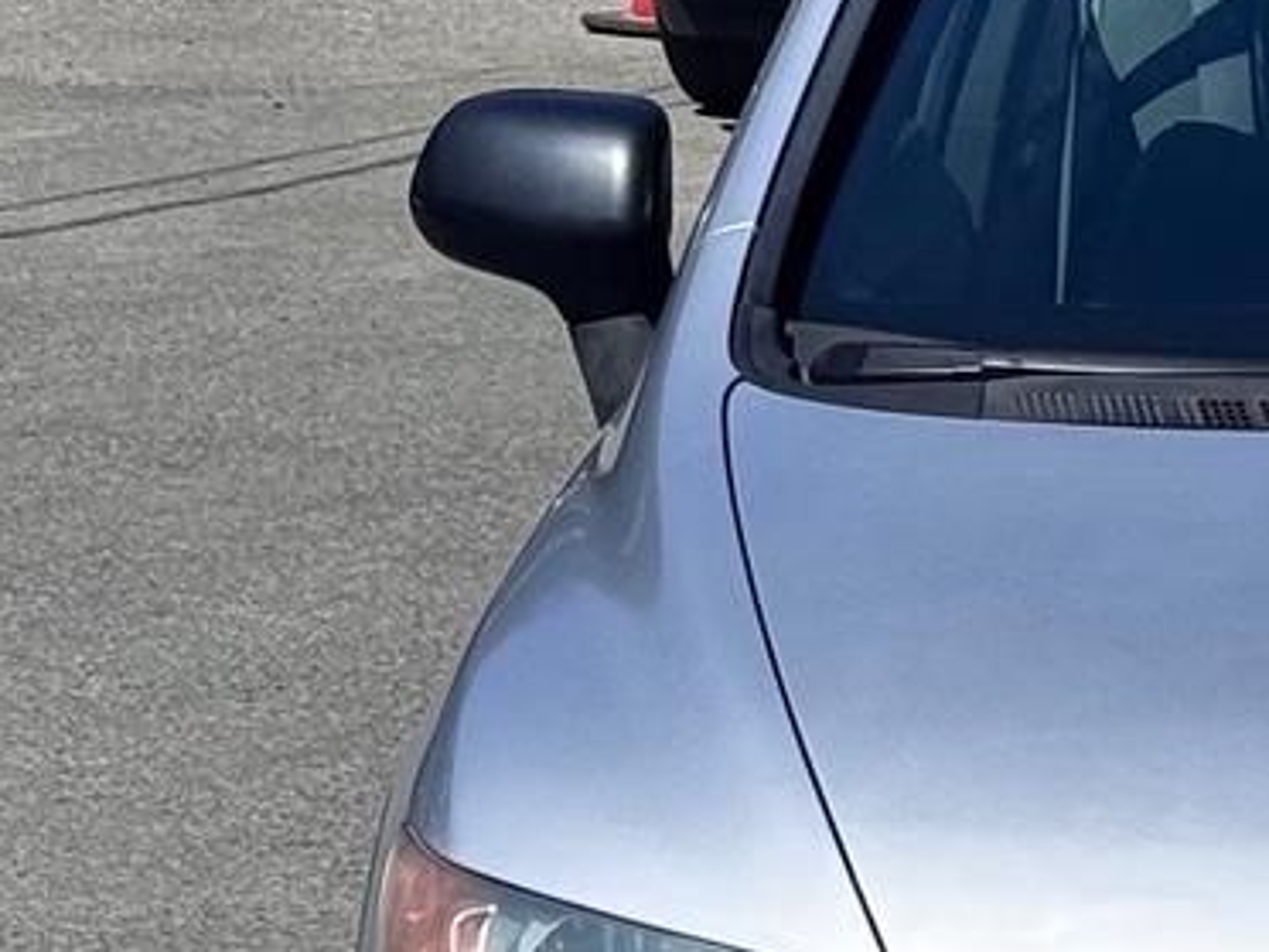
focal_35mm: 165
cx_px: 1818
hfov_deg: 11.5
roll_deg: -0.6
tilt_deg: -6.6
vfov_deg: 9.0
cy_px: 850
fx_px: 6049
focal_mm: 6.76
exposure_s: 1/6410
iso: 64
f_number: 1.78
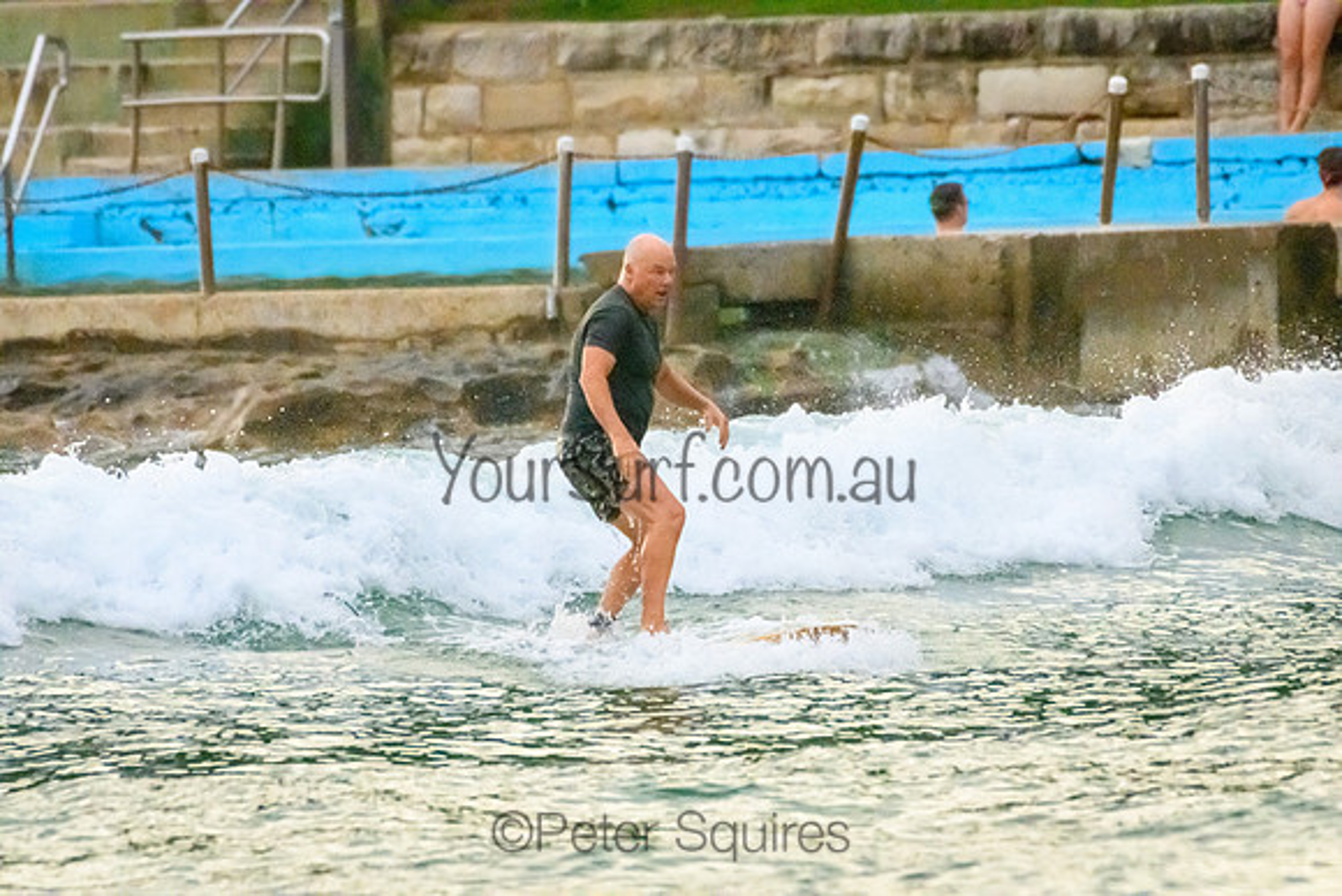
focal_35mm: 1000
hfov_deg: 2.1
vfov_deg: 1.4
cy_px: 448
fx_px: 37285
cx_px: 671
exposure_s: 1/4000
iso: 25600
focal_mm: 1000
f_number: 11
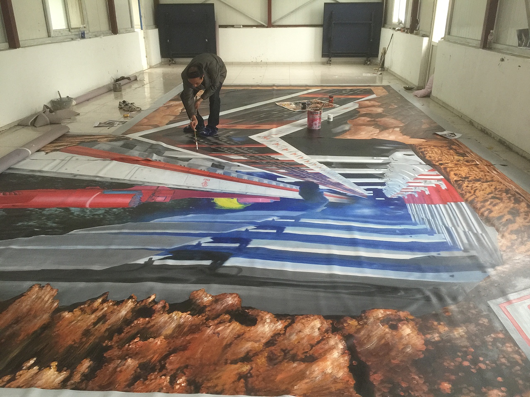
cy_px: 198
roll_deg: -0.3
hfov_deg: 61.7
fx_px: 444
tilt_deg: -23.1
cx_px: 265
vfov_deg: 48.2
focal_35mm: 29
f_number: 2.2
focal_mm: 4.15
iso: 80
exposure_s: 1/15
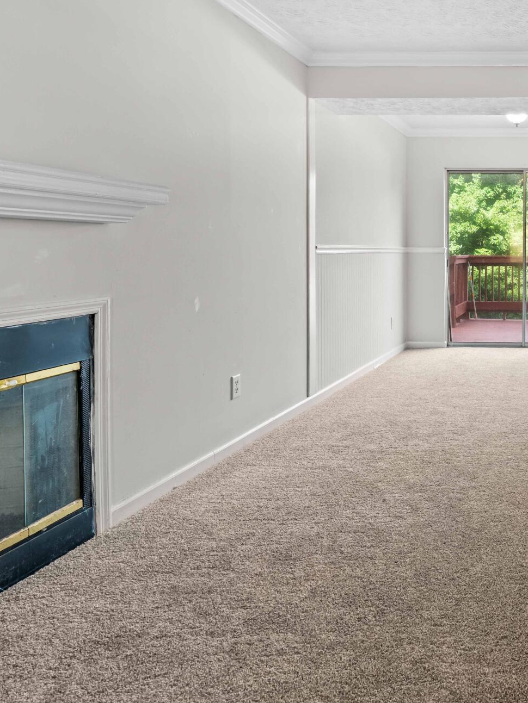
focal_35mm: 29
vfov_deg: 61.0
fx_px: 590
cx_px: 544
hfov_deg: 41.1
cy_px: 271
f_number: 8
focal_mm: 13
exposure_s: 1/2.5
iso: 400
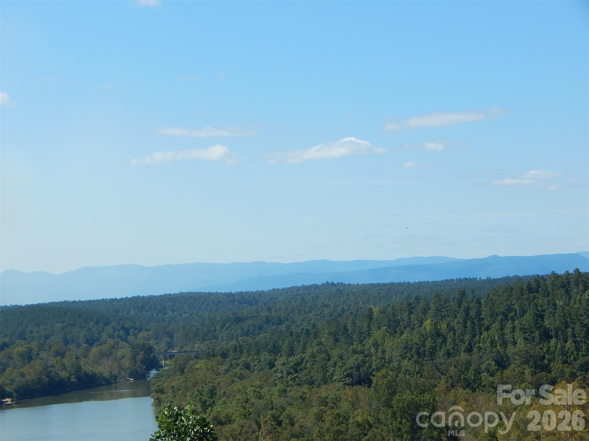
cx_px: 294
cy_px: 220
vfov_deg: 15.9
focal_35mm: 93
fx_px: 1582
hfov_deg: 21.1
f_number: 4.4
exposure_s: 1/800
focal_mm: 16.6
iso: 125
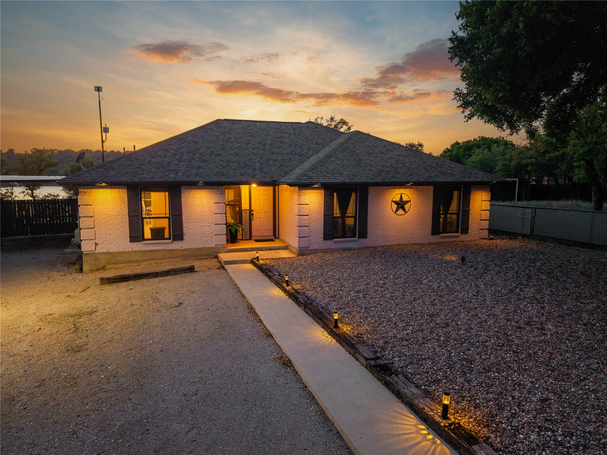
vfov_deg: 56.8
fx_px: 421
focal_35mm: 24
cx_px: 304
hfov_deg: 71.6
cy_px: 228
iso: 100
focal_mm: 8.67
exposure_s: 1/13
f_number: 1.8
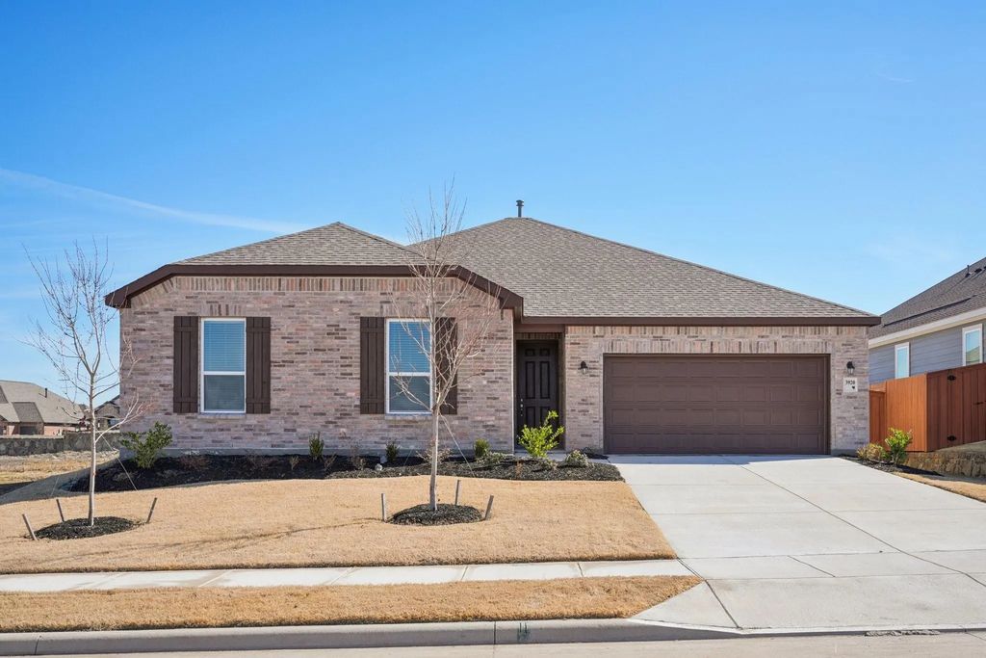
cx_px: 493
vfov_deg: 37.9
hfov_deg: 54.4
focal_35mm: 35
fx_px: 959
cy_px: 329
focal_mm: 35
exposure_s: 1/320
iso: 100
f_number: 8
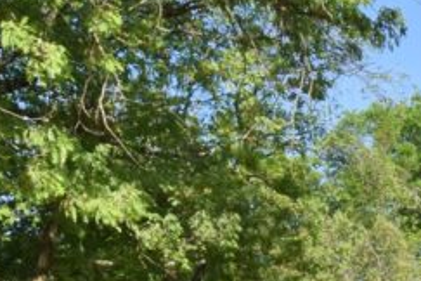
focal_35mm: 74
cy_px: 380
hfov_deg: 23.1
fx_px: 865
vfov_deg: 17.2
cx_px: 599
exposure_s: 1/200
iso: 320
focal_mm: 10
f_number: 16
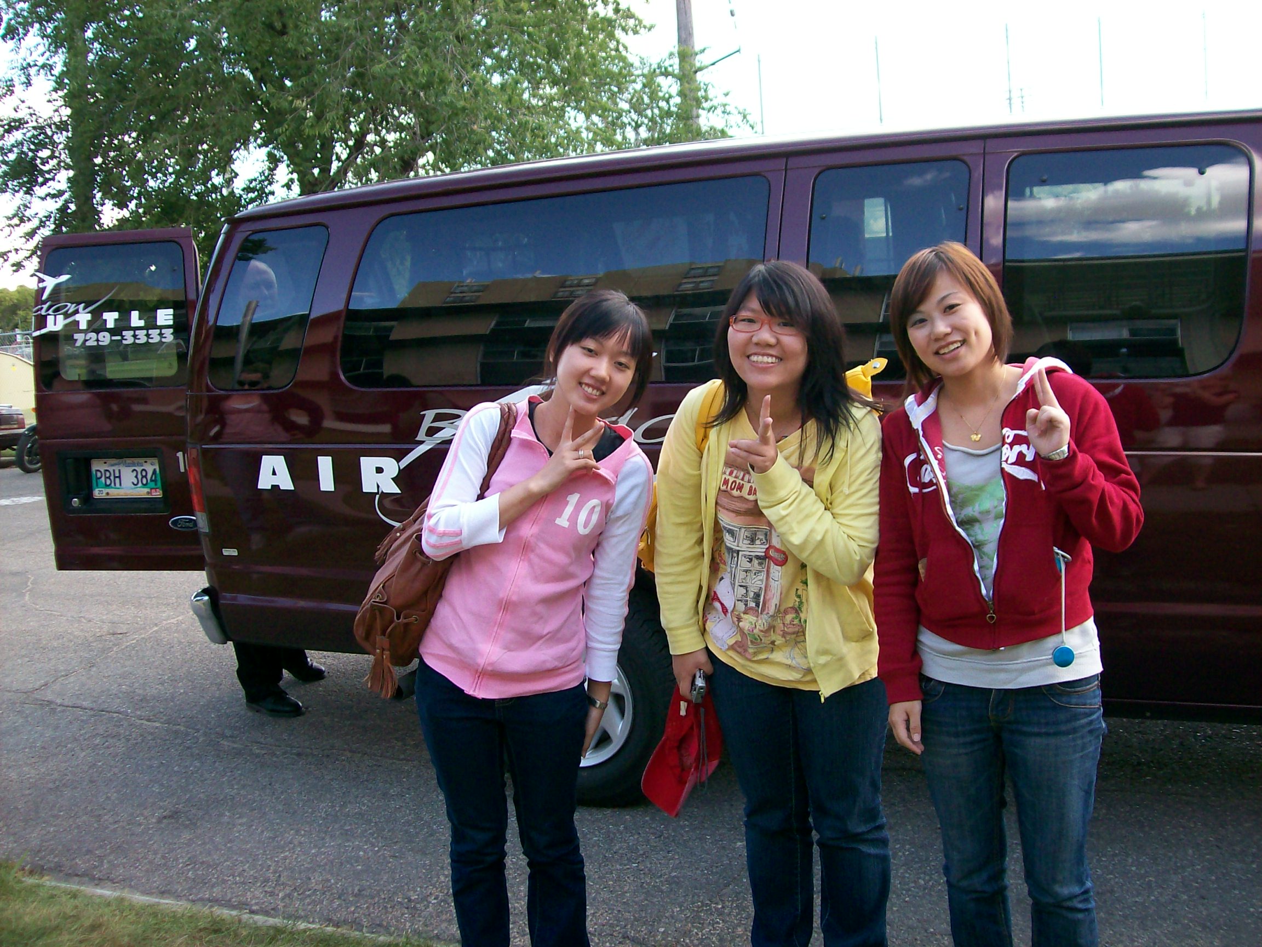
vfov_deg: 39.7
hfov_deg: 51.4
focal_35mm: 36
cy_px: 474
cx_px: 631
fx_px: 1312
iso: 80
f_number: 2.7
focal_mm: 6
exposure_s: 1/180
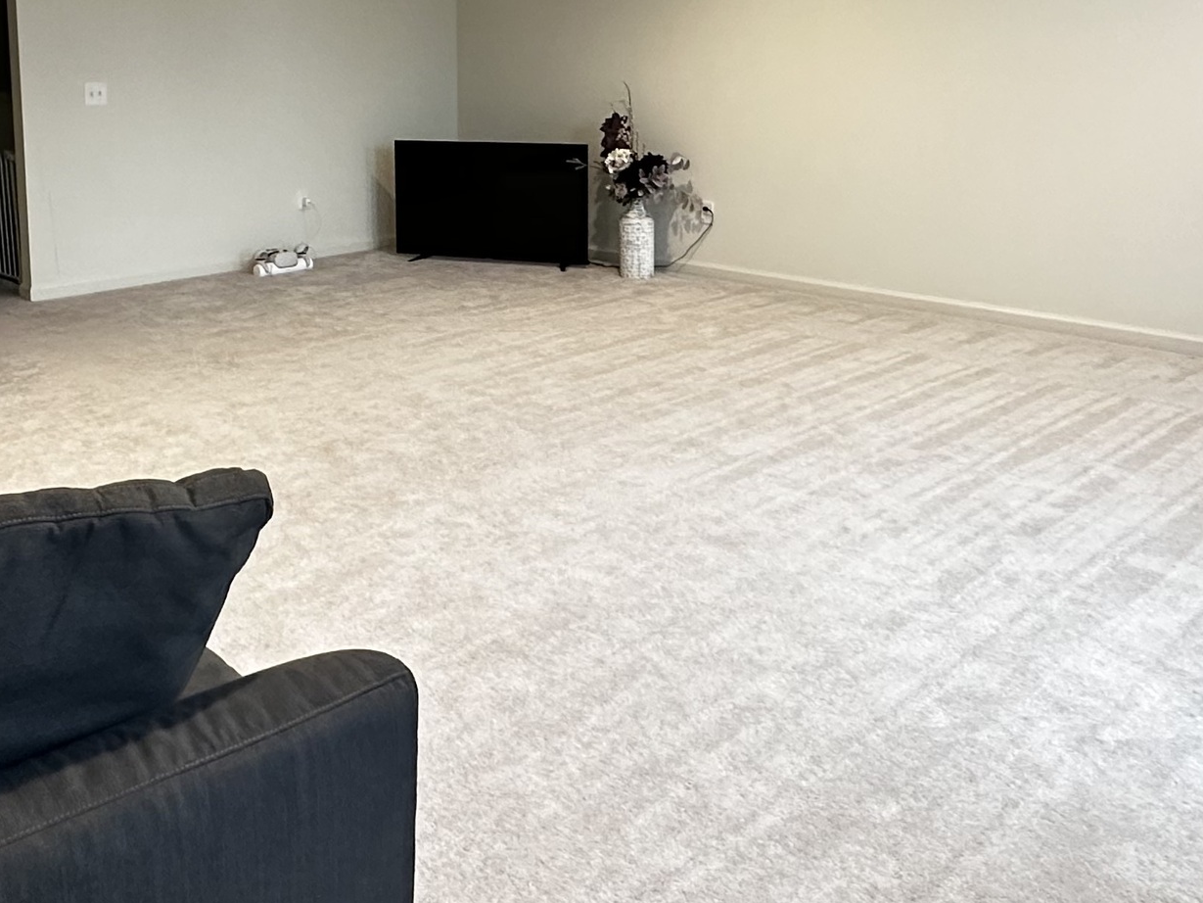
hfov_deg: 51.9
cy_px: 196
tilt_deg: -7.4
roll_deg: +0.8
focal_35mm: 35
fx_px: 1216
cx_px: 436
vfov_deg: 39.3
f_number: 2.2
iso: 400
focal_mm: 2.22
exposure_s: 1/60
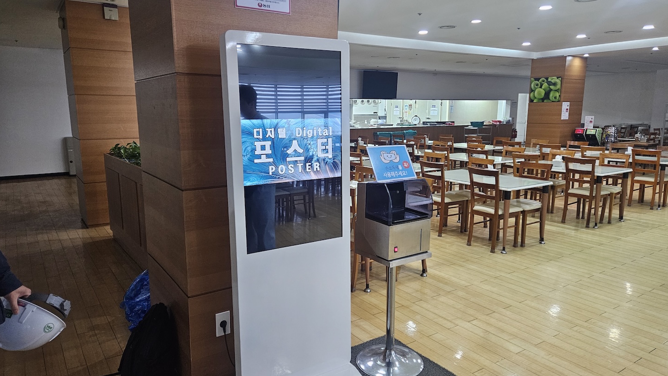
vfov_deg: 44.4
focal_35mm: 26
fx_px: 460
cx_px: 341
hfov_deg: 71.9
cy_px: 186
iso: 400
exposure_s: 1/120
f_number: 1.8
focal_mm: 5.4
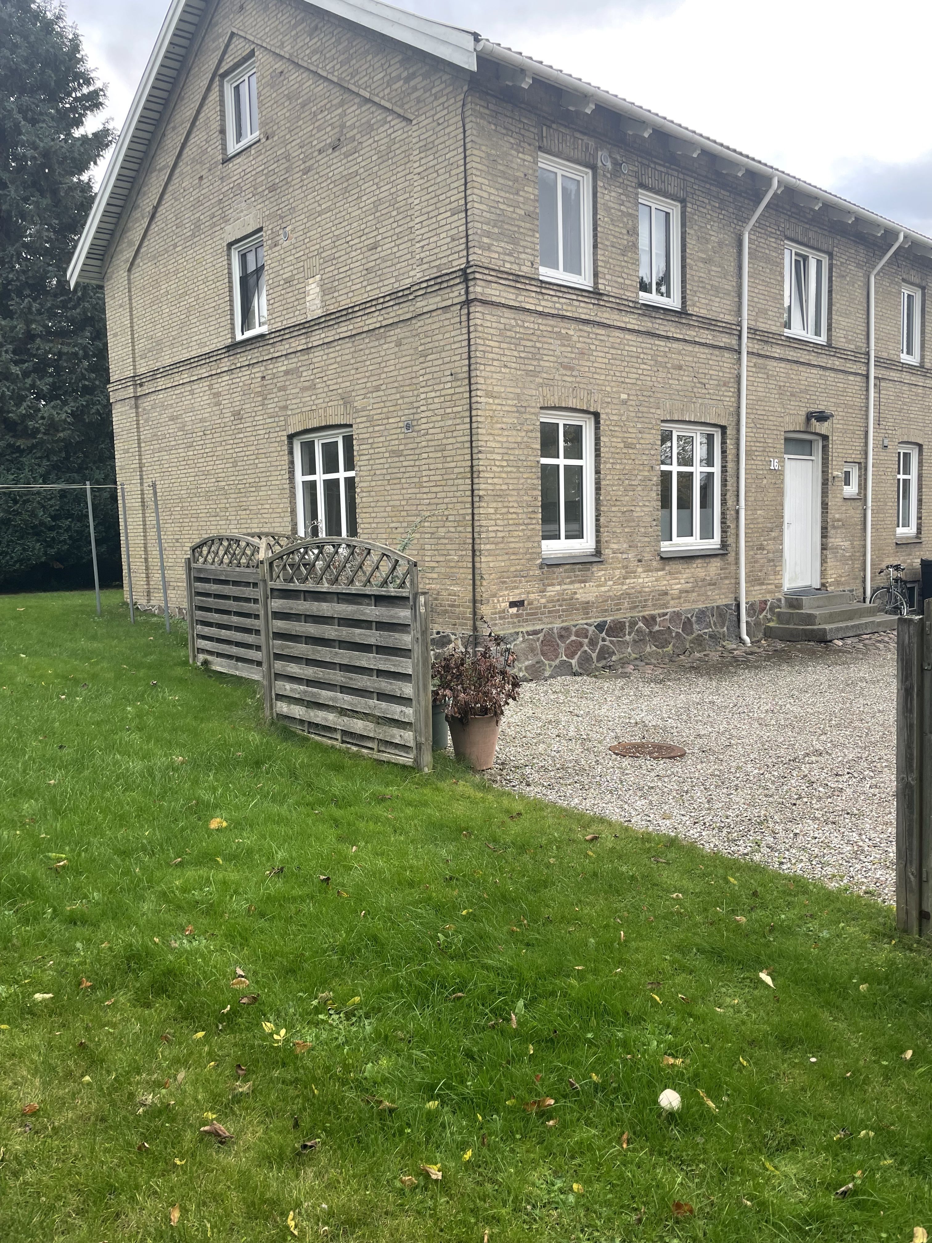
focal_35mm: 26
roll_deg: +1.4
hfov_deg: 53.1
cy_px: 622
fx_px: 933
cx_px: 466
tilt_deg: -4.7
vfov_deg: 67.3
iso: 50
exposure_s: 1/121
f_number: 1.6
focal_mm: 4.2
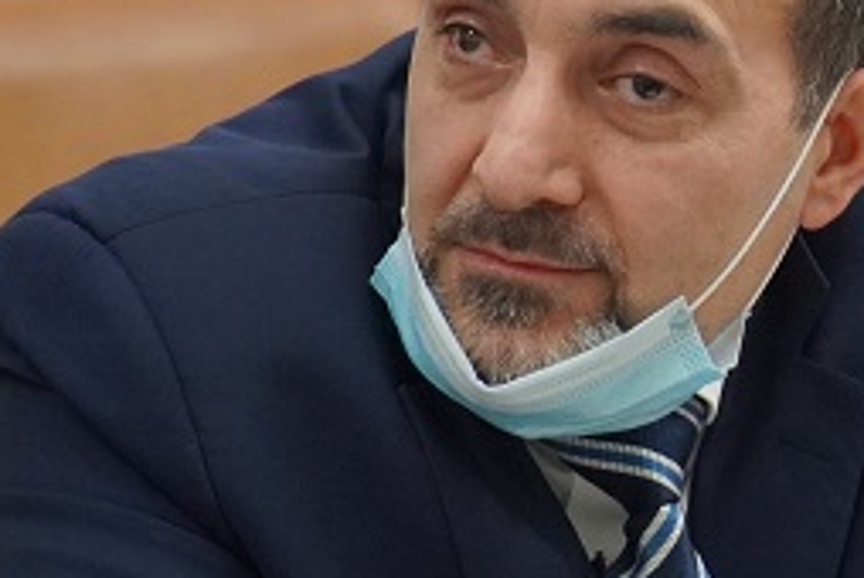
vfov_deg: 5.8
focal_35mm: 239
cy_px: 272
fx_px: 5737
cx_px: 1245
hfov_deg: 8.4
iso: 2000
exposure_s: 1/160
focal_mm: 45
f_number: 4
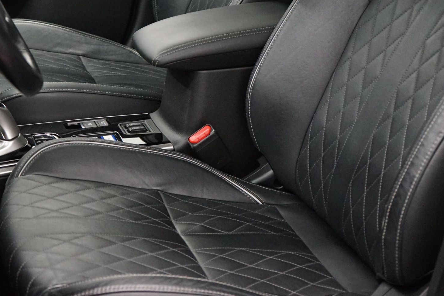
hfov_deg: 26.1
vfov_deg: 17.5
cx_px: 130
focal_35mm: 77
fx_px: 950
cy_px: 53
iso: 6400
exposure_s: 1/125
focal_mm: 45
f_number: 4.5
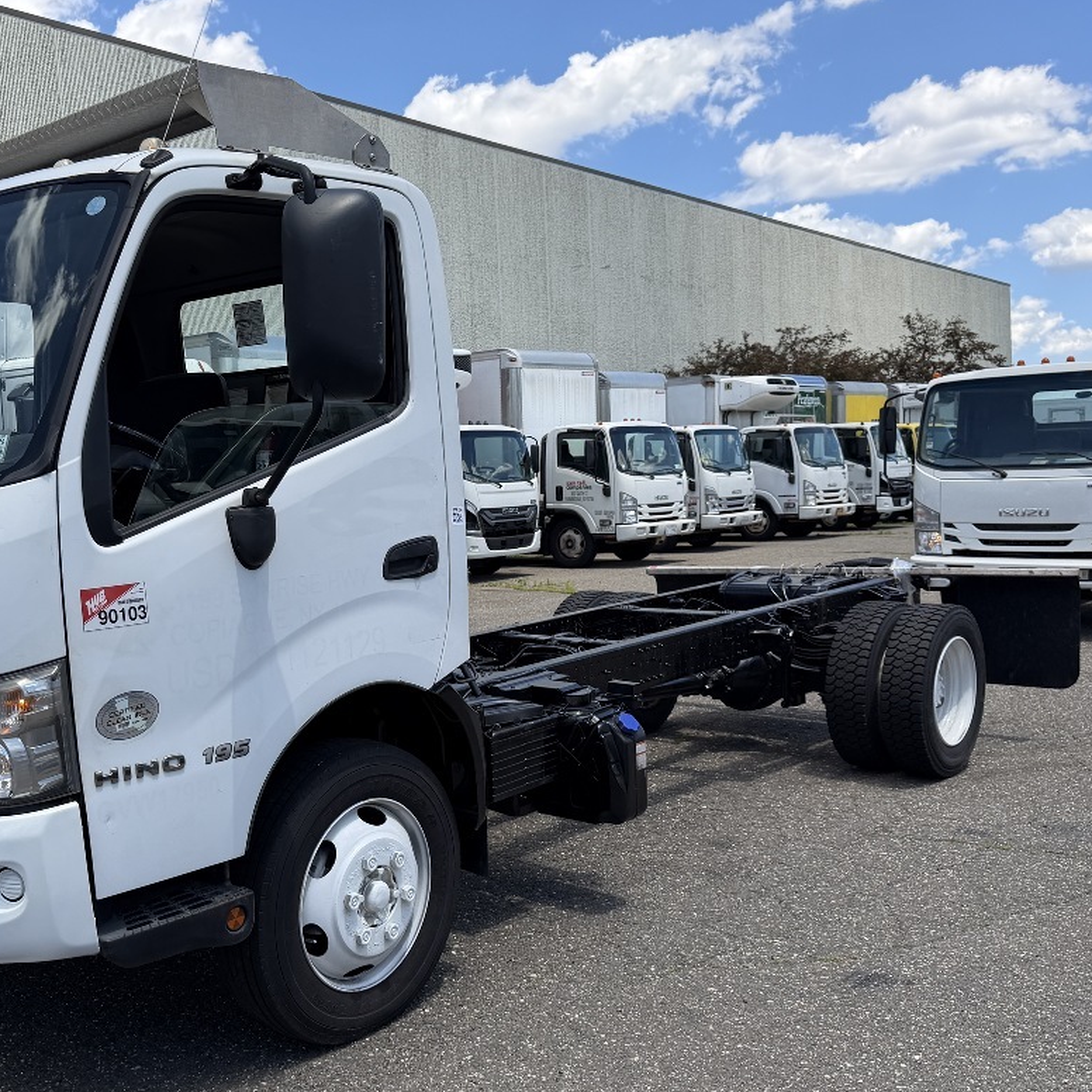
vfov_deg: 47.1
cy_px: 602
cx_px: 376
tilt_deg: -6.6
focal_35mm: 35
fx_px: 1249
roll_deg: +3.7
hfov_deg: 46.6
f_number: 1.78
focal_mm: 6.76
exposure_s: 1/3425
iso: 80
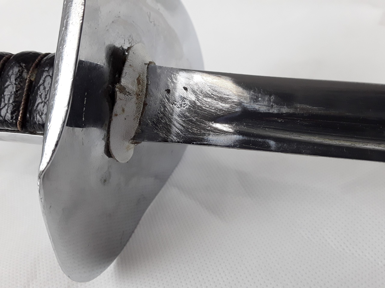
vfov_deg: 51.4
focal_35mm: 27
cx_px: 192
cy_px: 144
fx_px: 300
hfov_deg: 65.3
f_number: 1.9
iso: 50
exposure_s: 1/60
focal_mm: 2.91
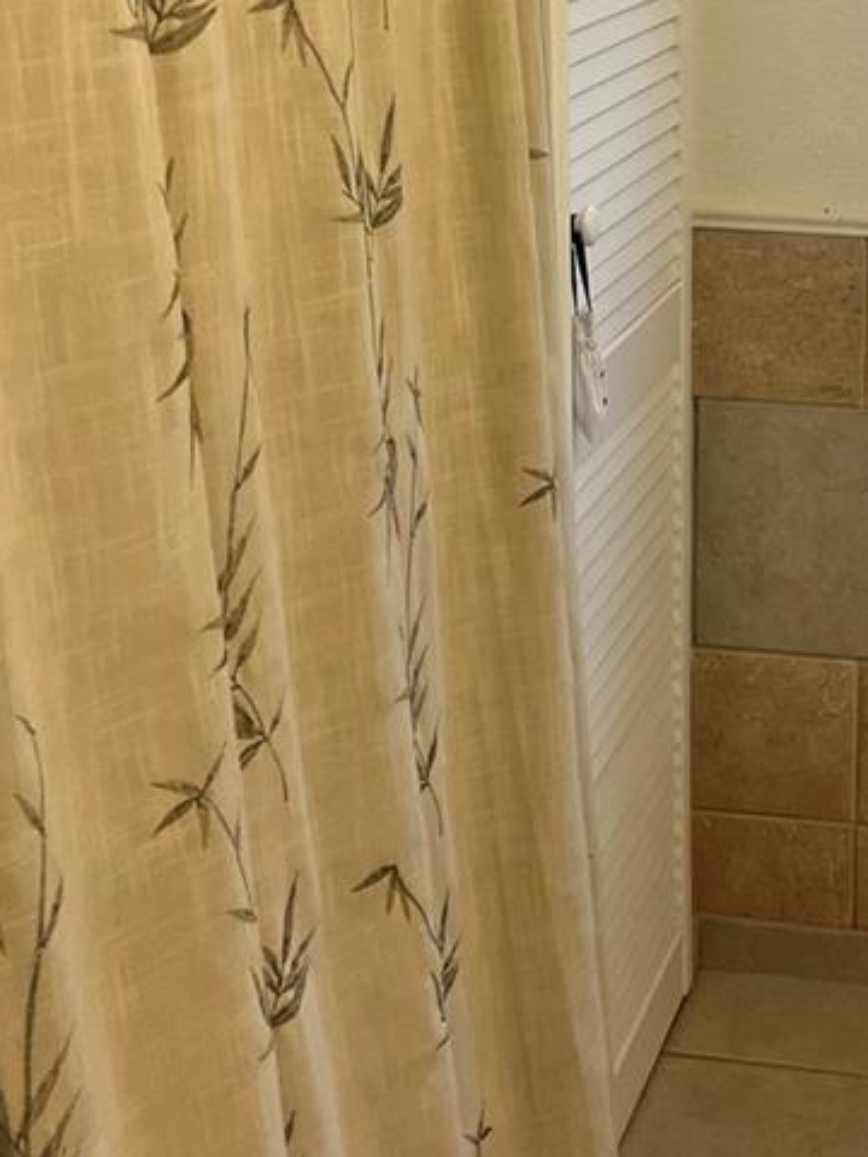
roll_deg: +1.8
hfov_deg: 21.8
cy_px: 222
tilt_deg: -11.9
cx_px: 866
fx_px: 2173
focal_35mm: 65
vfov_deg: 29.1
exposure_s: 1/120
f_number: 1.6
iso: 100
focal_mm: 5.1
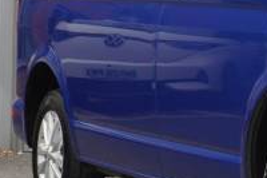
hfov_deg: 8.7
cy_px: 63
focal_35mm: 230
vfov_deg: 6.0
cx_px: 411
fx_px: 1704
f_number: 5.6
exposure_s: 1/160
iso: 250
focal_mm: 48
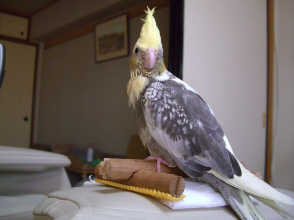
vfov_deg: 36.0
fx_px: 340
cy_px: 110
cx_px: 147
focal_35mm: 40
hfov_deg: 46.8
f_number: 2.8
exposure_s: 1/60
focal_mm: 7.9
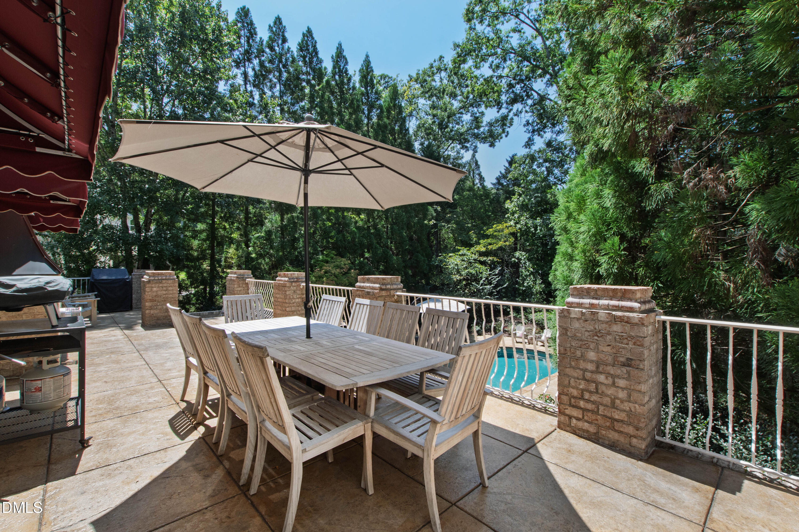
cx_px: 400
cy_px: 266
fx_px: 333
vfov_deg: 77.3
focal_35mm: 15
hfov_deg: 100.4
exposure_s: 1/160
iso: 320
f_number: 9
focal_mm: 10
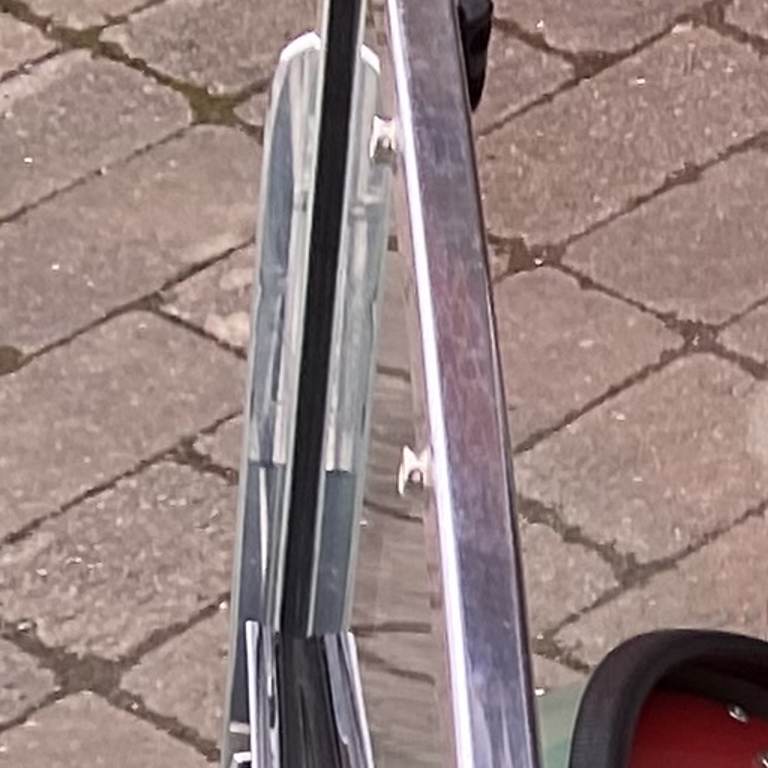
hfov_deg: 7.5
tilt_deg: -45.8
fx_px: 4543
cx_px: 2840
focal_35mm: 181
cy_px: 1624
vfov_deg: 9.0
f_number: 1.8
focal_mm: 4.25
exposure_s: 1/122
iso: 32
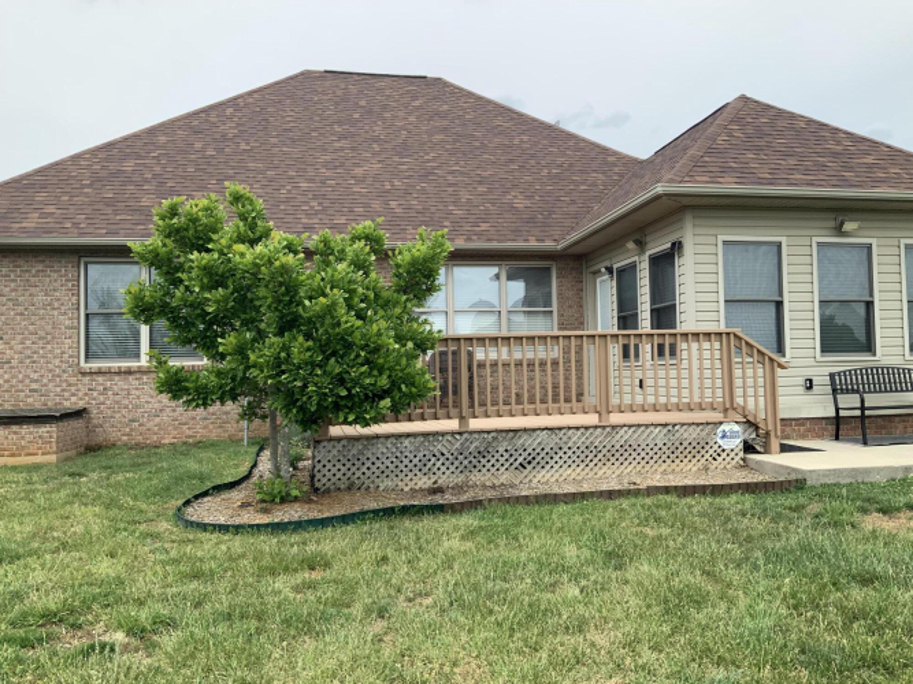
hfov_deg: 61.7
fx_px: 765
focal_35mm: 29
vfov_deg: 48.2
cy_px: 342
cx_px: 456
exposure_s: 1/883
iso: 16
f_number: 1.8
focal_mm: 3
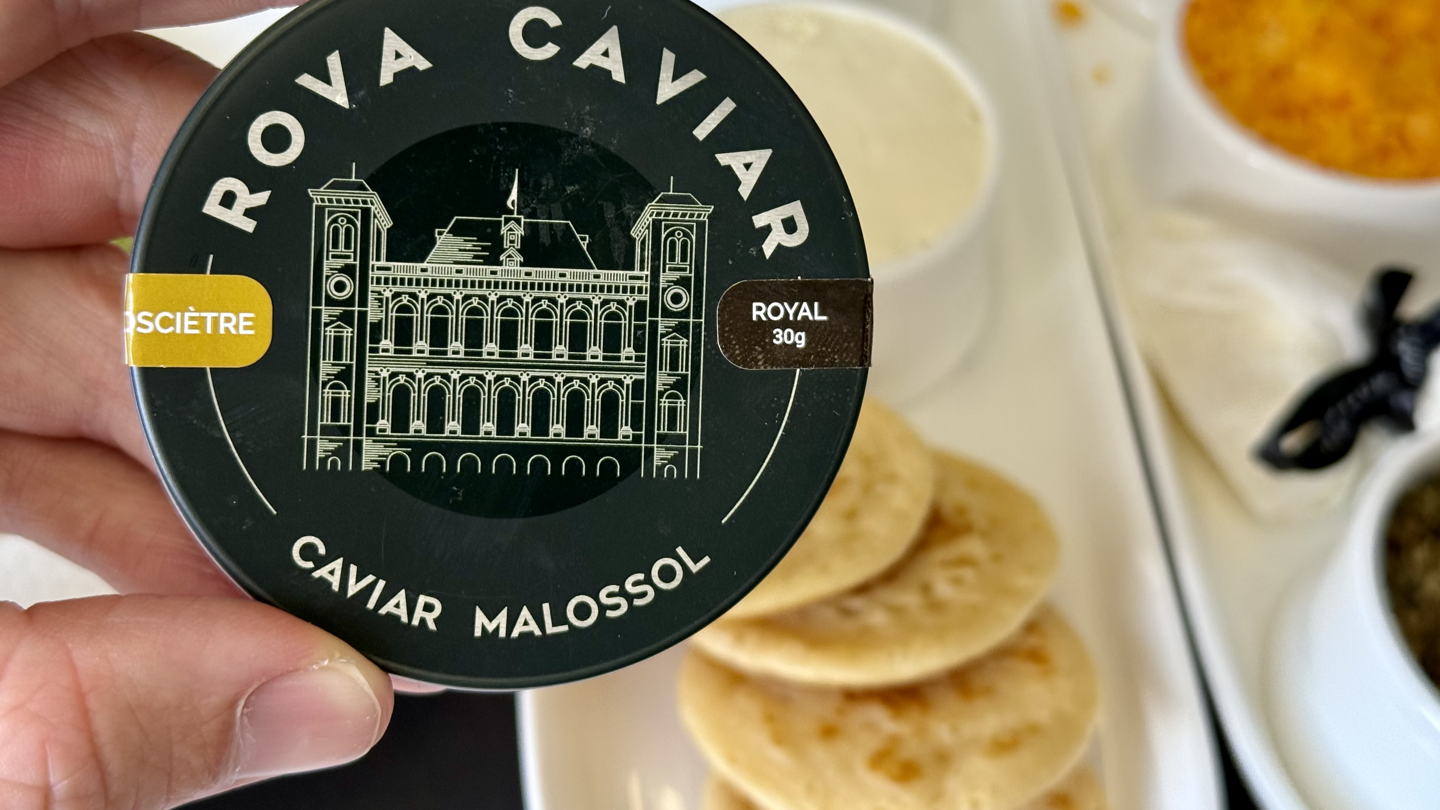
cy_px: 303
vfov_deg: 22.6
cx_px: 719
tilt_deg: -52.1
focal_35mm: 53
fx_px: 2024
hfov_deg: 39.2
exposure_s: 1/155
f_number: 1.78
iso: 160
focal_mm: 6.76
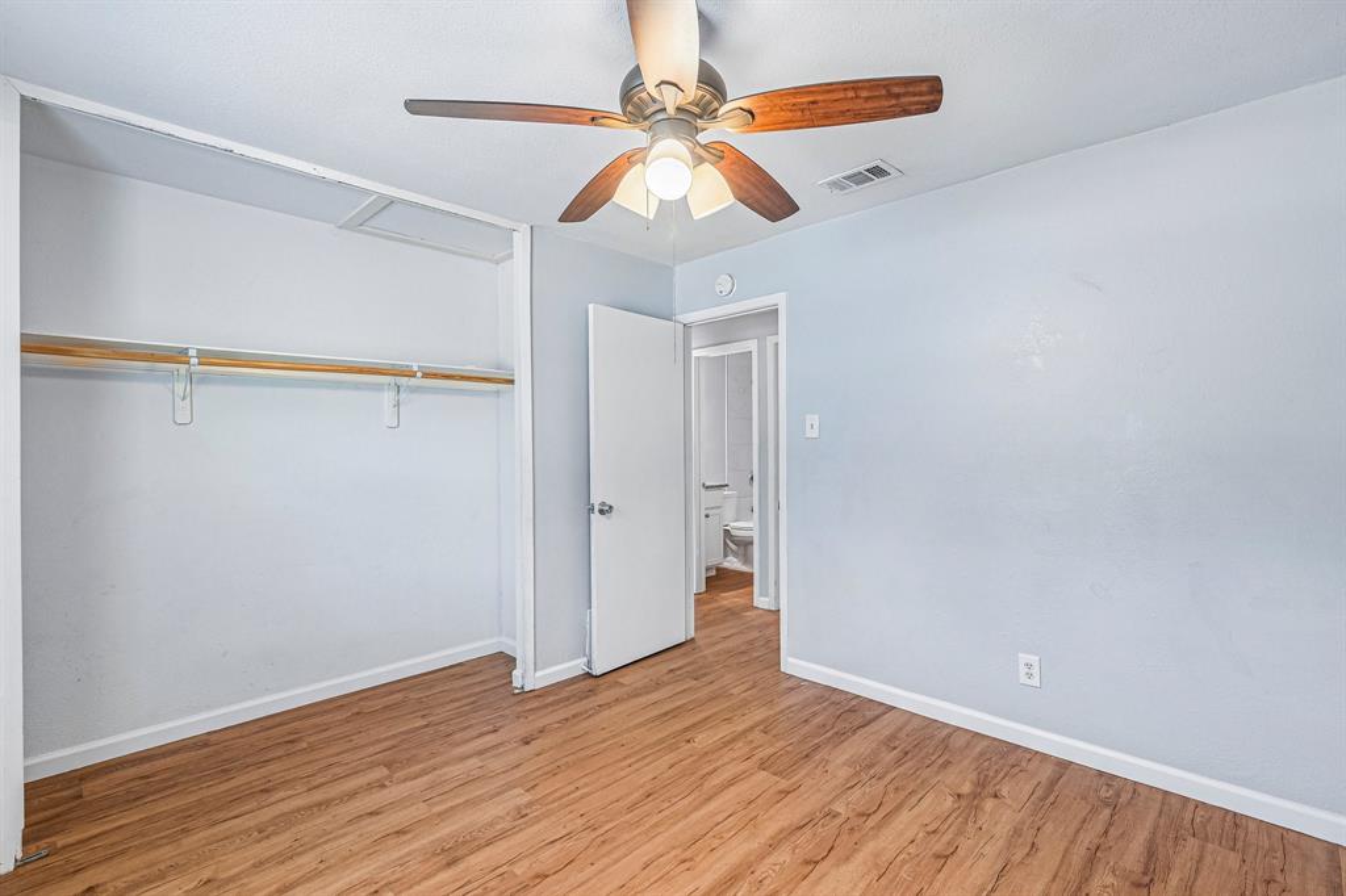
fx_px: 598
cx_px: 673
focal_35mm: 16
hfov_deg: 96.8
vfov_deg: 73.7
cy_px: 448
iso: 400
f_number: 8
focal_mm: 16
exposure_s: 1/10
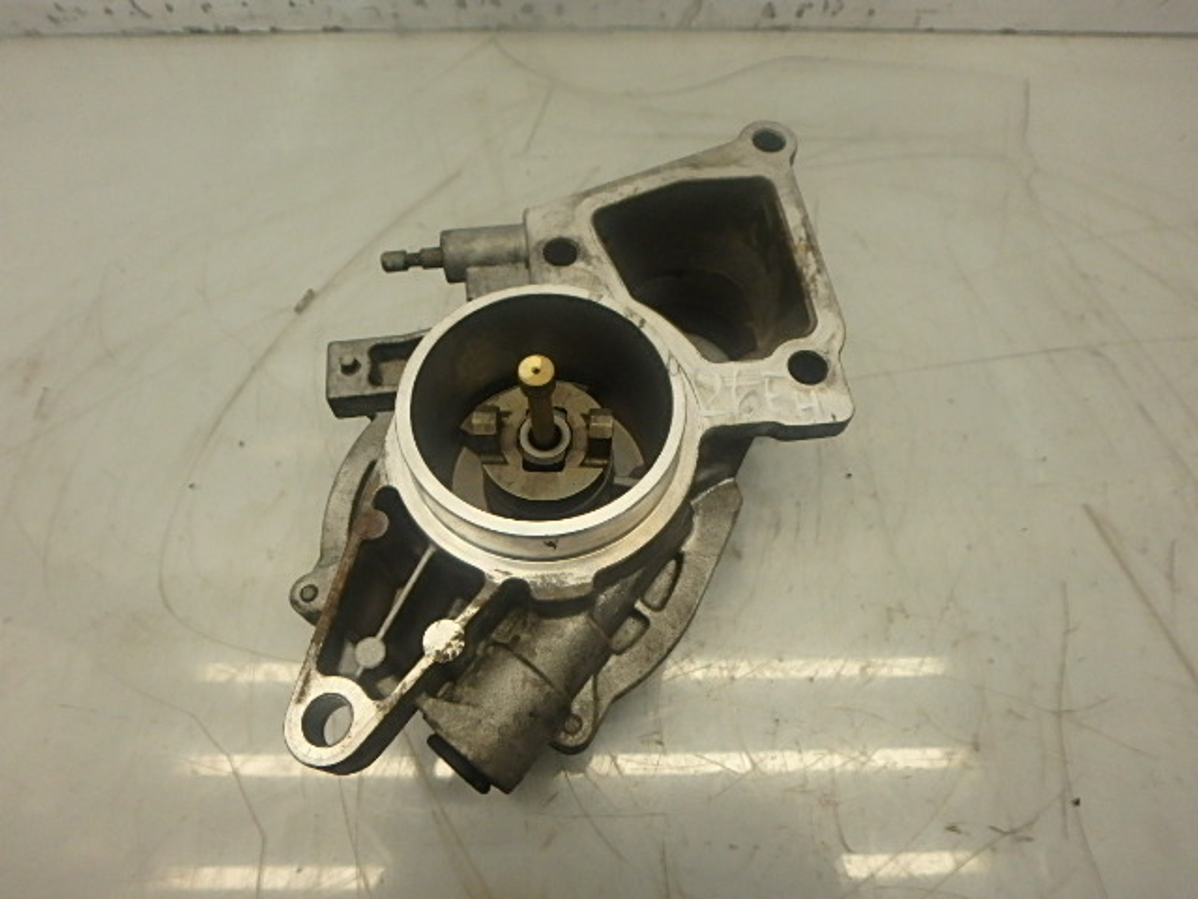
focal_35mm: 21
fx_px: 727
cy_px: 450
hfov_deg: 79.0
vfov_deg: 63.4
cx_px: 599
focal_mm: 3.7
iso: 500
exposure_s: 1/250
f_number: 3.5
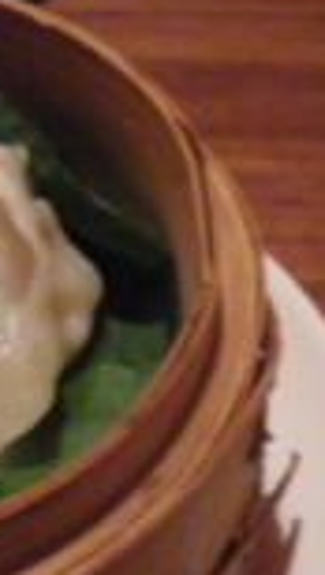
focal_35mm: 127
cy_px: 592
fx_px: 1939
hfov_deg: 9.6
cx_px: 71
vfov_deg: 16.5
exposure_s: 1/8
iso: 800
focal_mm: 6.3
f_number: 3.5
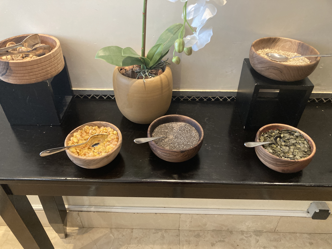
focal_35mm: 28
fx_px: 269
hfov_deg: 63.4
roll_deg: -0.4
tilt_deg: -39.4
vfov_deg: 49.7
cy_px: 124
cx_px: 166
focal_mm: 3.99
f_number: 1.8
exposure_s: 1/50
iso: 320
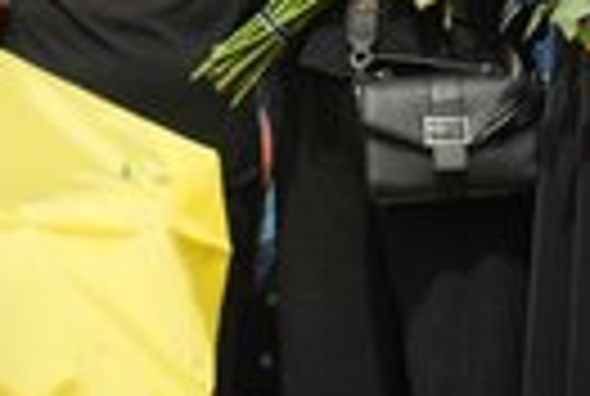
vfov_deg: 6.4
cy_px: -173
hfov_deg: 9.6
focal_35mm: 213
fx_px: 3499
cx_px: 540
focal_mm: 70
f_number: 2.8
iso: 800
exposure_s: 1/500
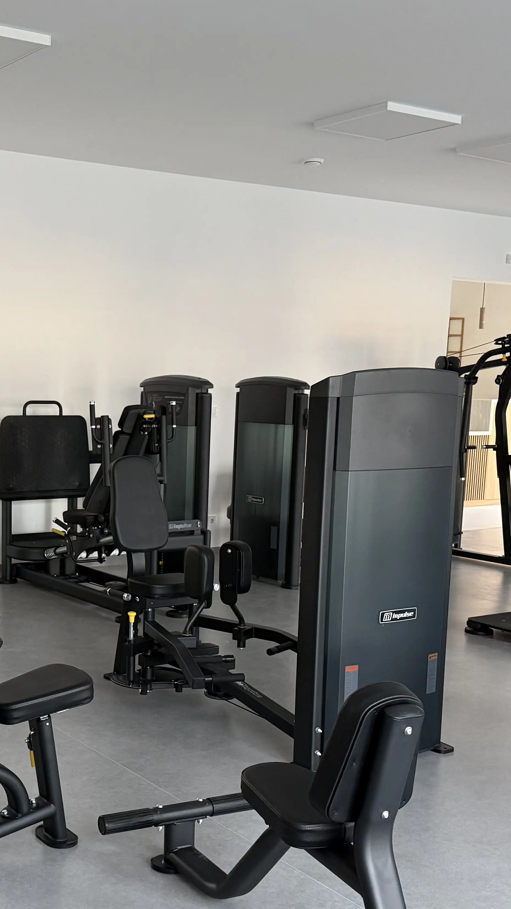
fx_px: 1084
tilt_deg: -8.7
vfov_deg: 45.2
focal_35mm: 45
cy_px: 542
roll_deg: -1.4
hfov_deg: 26.0
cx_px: 91
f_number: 1.78
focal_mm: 6.76
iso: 320
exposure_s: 1/60
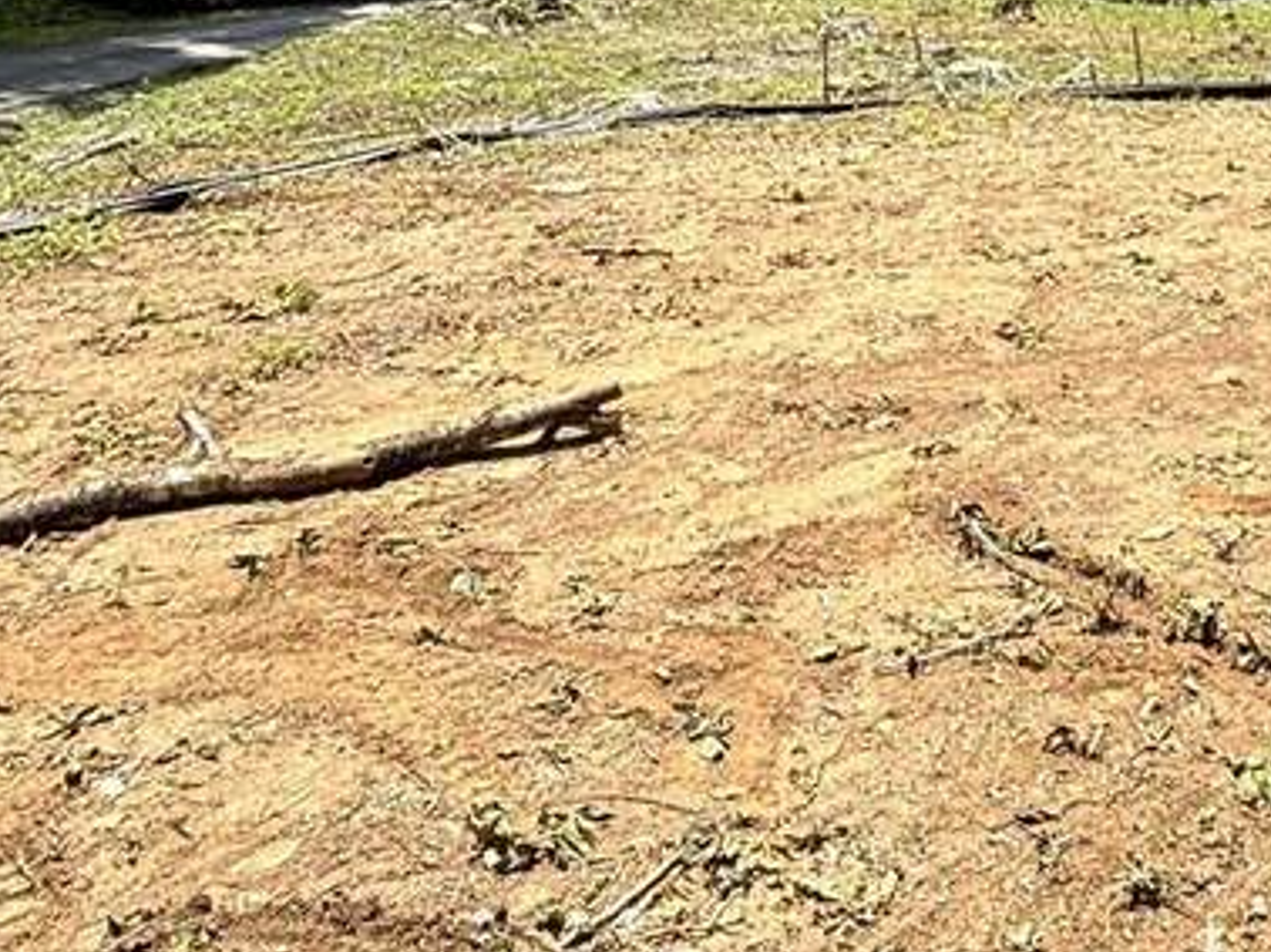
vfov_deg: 27.0
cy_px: -325
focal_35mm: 44
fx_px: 1615
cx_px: 1036
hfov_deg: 41.0
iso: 25
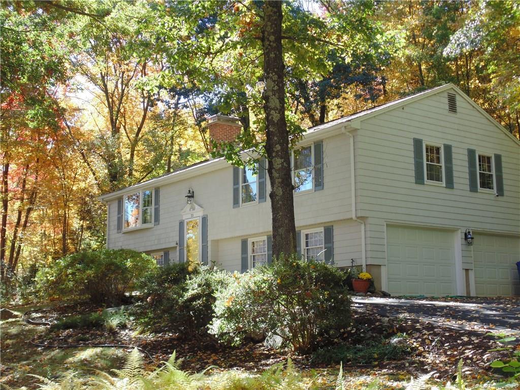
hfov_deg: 36.2
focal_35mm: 53
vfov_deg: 27.5
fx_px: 796
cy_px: 195
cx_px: 260
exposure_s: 1/80
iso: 80
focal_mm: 9.5
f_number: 3.9
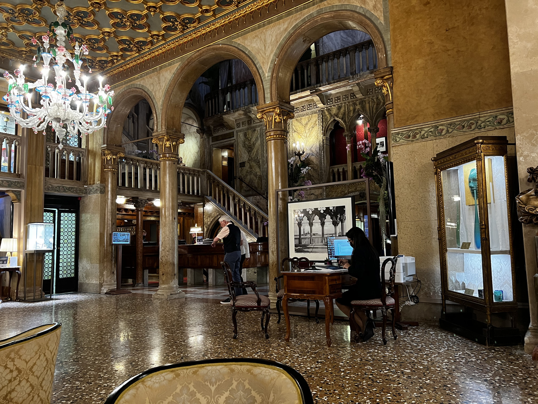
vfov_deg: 53.1
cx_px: 269
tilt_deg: +5.4
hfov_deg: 67.3
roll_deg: +1.9
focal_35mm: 26
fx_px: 404
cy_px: 202
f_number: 1.5
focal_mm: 5.7
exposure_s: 1/50
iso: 500
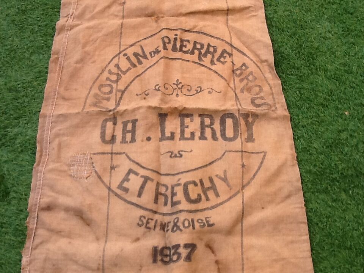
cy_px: 136
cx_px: 182
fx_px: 463
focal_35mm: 44
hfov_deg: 42.9
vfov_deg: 32.9
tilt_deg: -62.2
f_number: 2.4
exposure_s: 1/322
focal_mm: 2.03
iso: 40
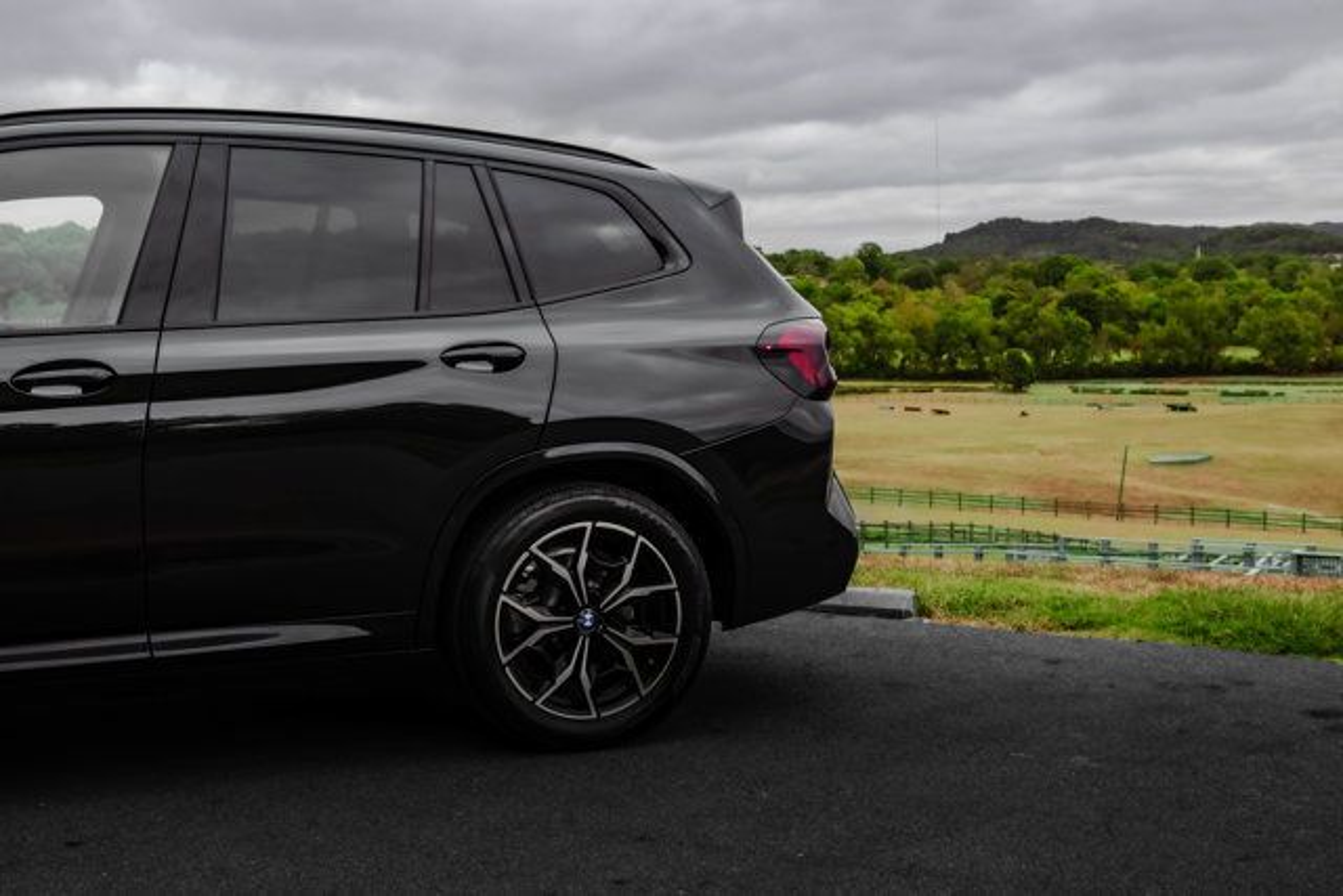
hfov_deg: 42.7
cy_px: 448
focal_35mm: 46
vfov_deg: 29.3
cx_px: 672
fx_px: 1716
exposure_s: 1/640
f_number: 9
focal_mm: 46
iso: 640
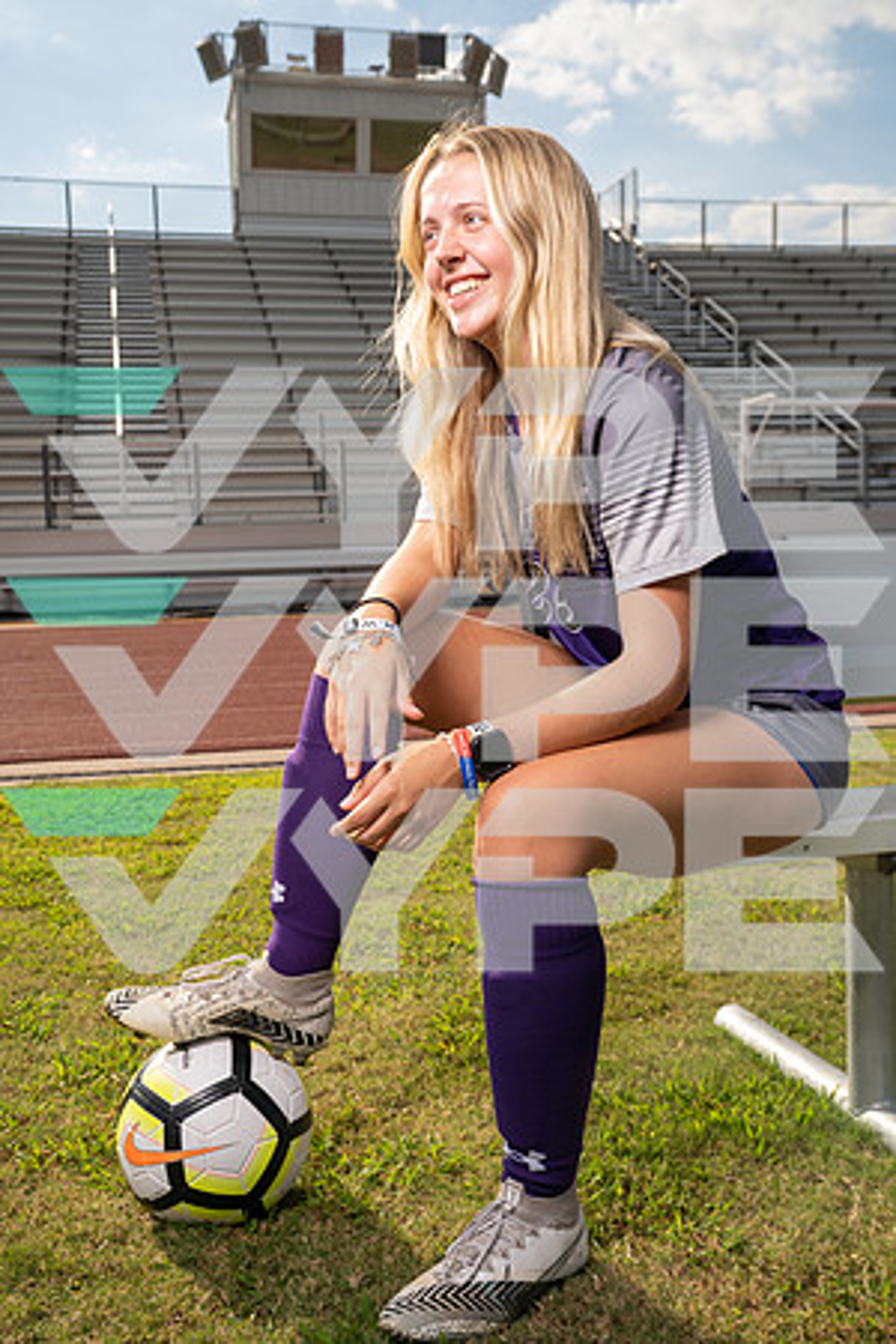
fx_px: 1419
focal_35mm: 38
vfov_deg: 50.7
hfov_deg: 35.1
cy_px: 672
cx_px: 448
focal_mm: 38
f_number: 8
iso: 250
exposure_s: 1/640
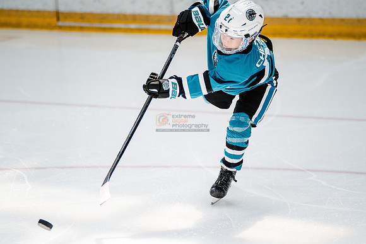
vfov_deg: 6.0
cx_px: 183
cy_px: 142
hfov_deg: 8.9
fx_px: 2339
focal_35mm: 230
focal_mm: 197
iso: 1250
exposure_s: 1/2500
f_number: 3.2
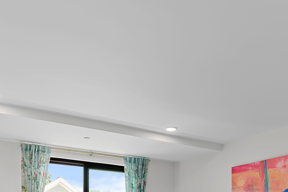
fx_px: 344
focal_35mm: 43
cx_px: 168
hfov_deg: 45.3
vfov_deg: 27.3
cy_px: 233
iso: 125
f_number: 7.1
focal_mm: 16
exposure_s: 1/1.67
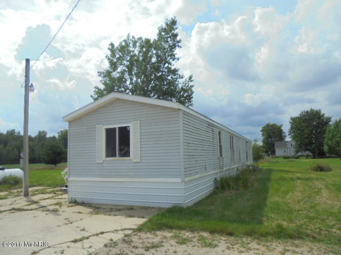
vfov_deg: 53.1
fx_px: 256
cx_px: 170
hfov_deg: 67.3
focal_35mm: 26
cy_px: 128
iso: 100
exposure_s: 1/250
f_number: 11.5
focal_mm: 4.6
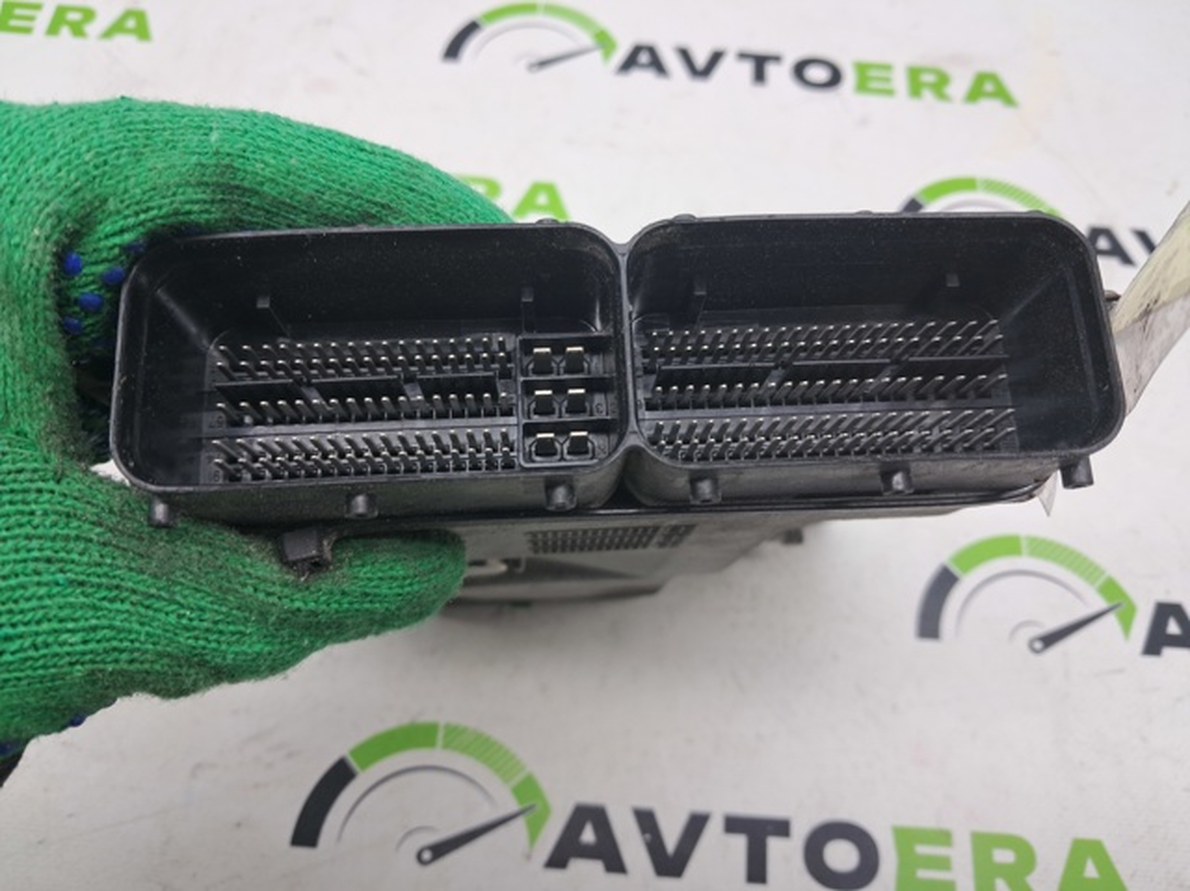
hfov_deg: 65.4
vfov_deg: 51.3
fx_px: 927
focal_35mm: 27
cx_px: 595
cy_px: 446
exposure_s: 1/60
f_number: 1.8
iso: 50
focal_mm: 4
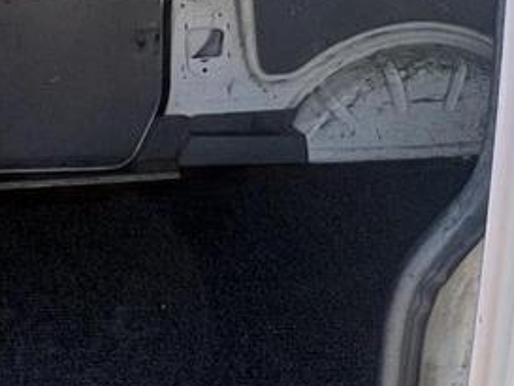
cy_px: 124
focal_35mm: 46
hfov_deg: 38.5
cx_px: 55
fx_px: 683
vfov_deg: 31.3
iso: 64
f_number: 2.2
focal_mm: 2.22
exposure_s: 1/145
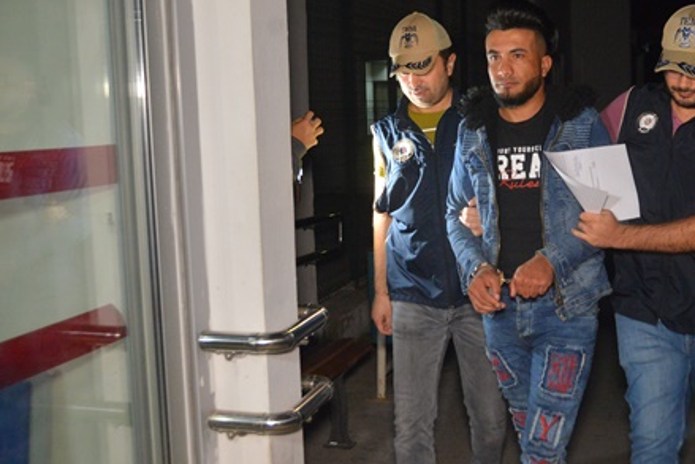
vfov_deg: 28.1
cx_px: 433
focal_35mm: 48
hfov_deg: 40.8
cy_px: 215
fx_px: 927
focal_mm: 32
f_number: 3.8
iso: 3200
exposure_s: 1/250
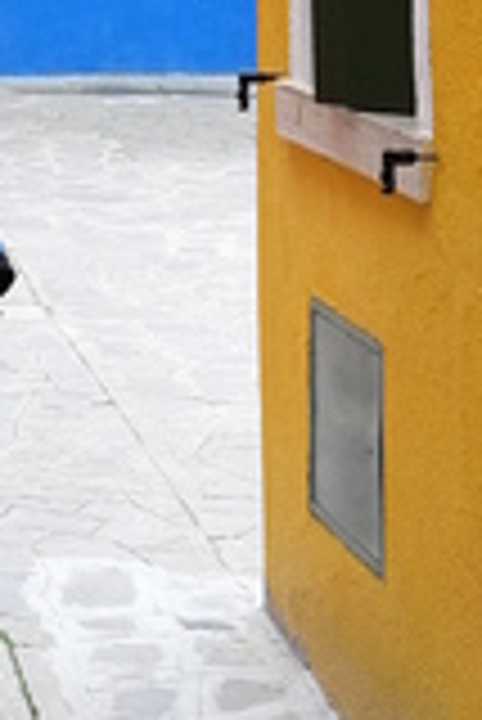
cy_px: -72
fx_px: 3507
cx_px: -300
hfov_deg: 7.7
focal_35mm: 175
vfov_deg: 11.6
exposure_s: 1/110
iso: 200
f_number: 4
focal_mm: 23
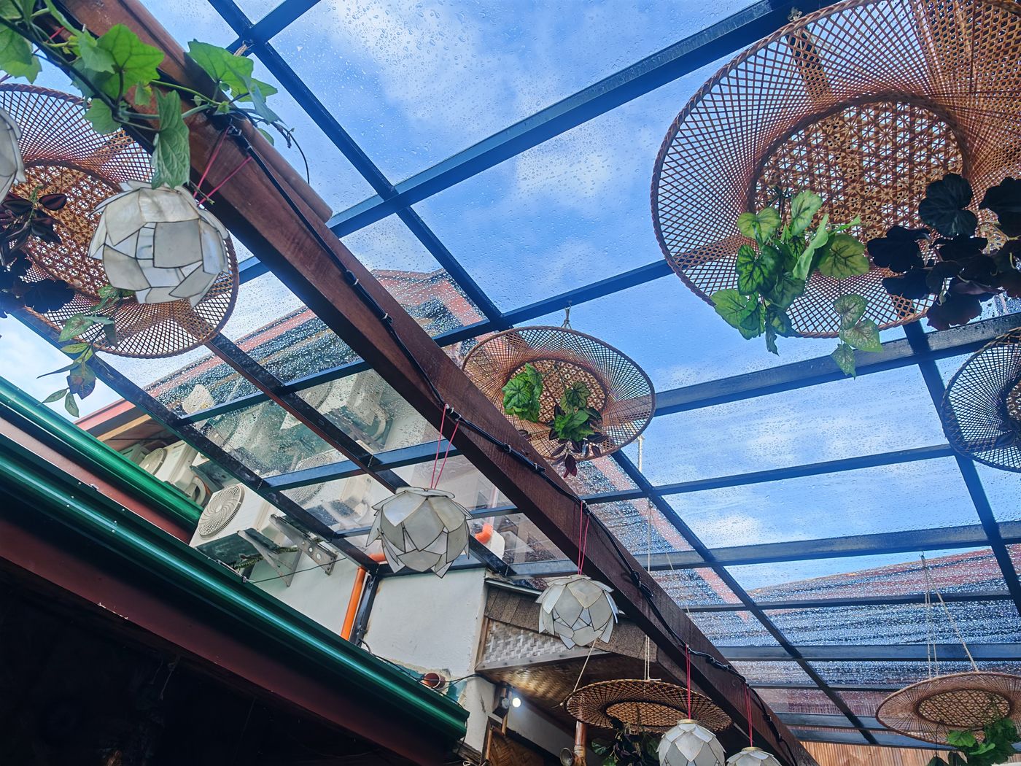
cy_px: 383
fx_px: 708
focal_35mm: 24
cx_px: 510
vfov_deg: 56.8
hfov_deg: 71.6
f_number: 2
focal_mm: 6.83
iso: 100
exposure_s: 1/700
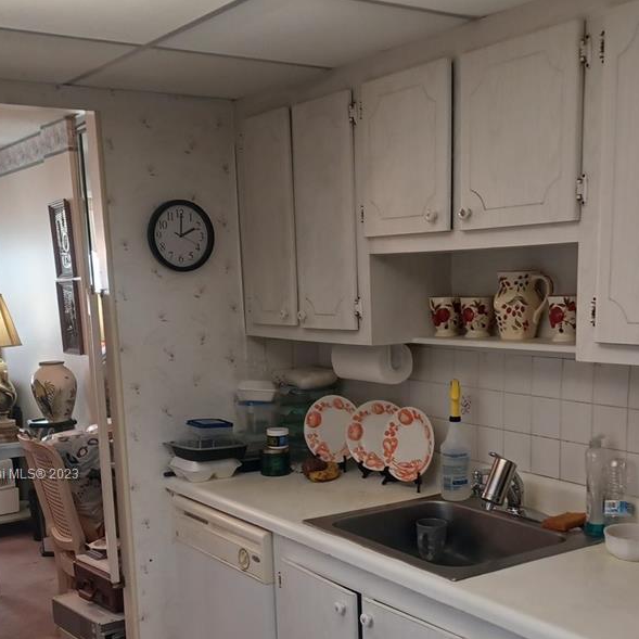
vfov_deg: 36.7
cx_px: 369
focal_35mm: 45
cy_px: 475
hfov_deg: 37.5
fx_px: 940
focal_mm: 4.6
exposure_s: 1/60
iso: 320
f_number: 1.8
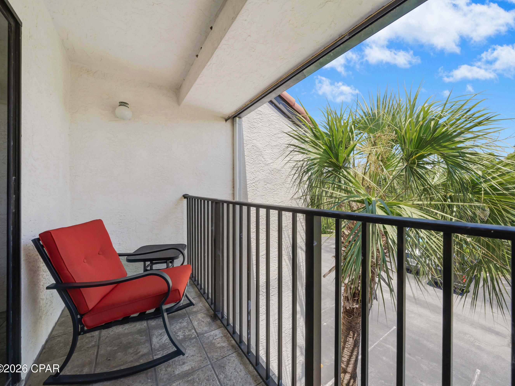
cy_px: 193
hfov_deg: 105.8
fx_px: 193
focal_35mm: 13
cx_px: 284
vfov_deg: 89.9
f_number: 5.6
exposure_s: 1/400
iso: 100
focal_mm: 12
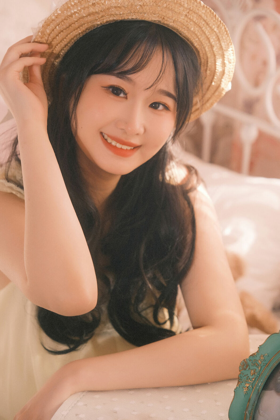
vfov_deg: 27.7
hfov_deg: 18.7
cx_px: 140
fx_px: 852
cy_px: 210
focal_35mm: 73
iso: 500
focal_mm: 48.5
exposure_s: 1/500
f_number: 2.8
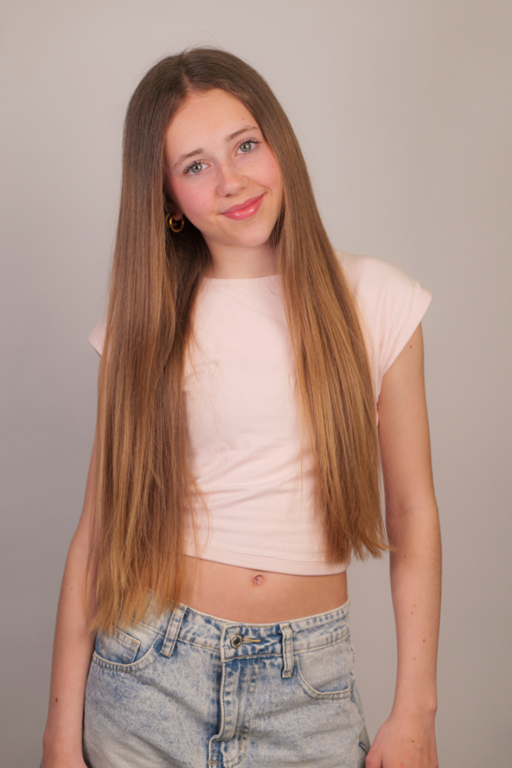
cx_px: 256
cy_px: 384
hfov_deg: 16.1
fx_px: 1813
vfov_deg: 23.9
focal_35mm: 85
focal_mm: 85
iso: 400
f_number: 4
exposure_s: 1/250
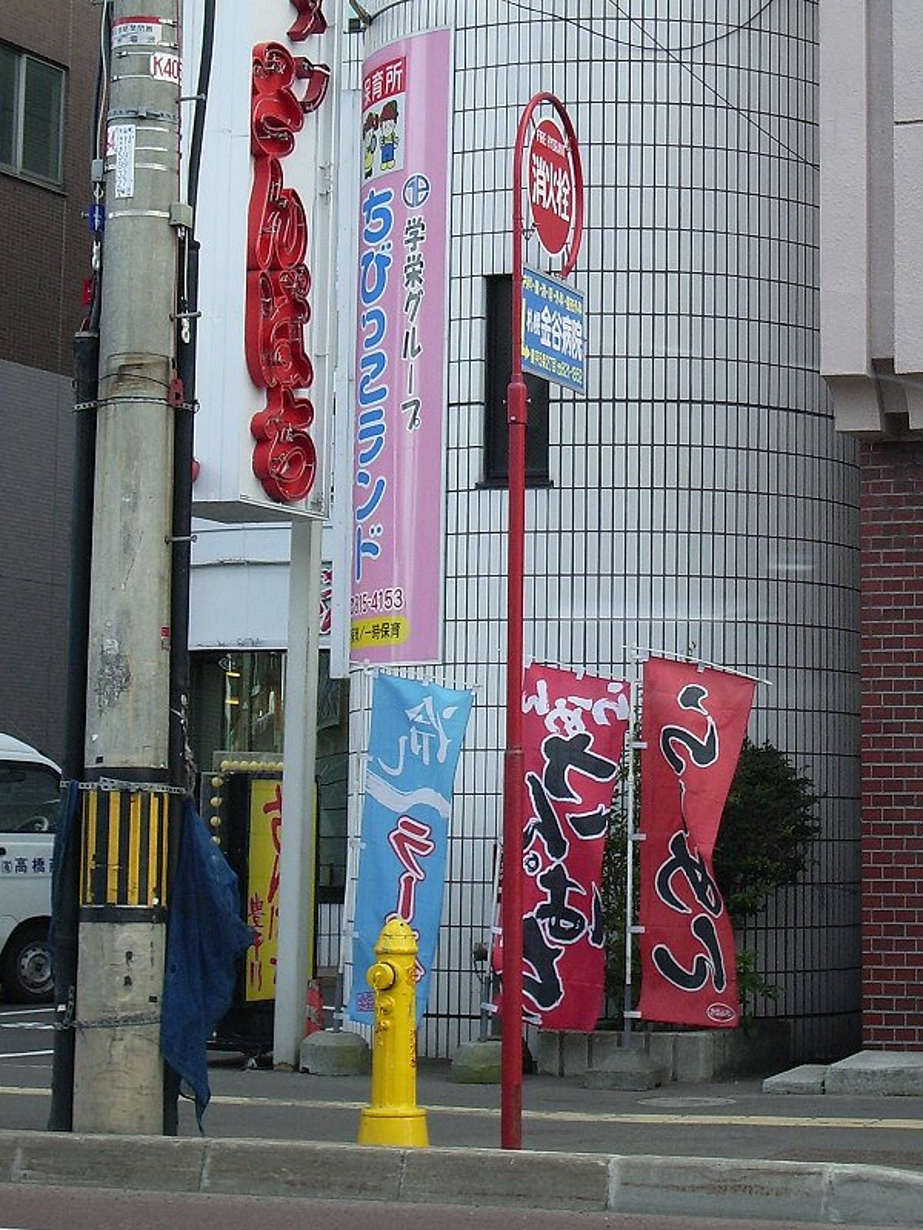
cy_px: 615
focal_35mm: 62
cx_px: 462
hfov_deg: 23.7
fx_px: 2204
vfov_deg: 31.2
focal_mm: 10.2
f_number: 3.5
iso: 80
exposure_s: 1/100
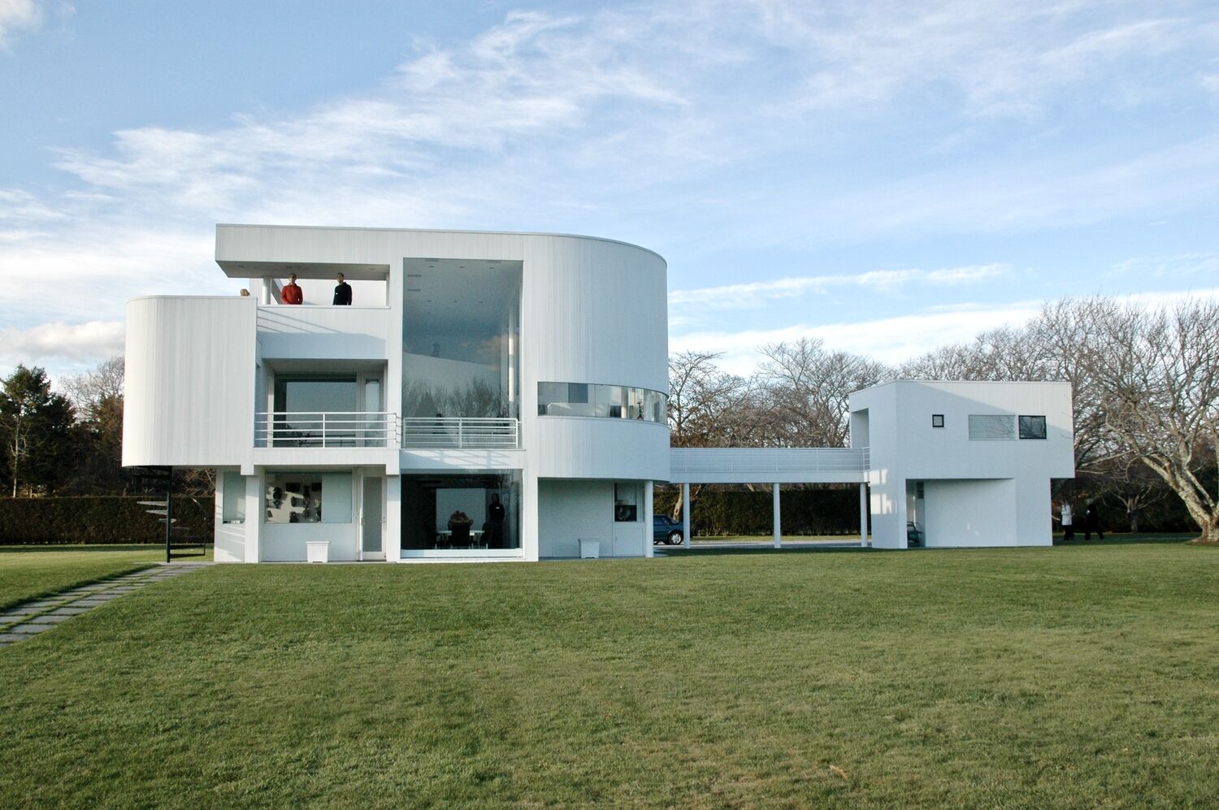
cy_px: 405
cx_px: 610
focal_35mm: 36
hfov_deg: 53.2
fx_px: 1218
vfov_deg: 36.8
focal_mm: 24
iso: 400
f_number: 10
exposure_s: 1/400
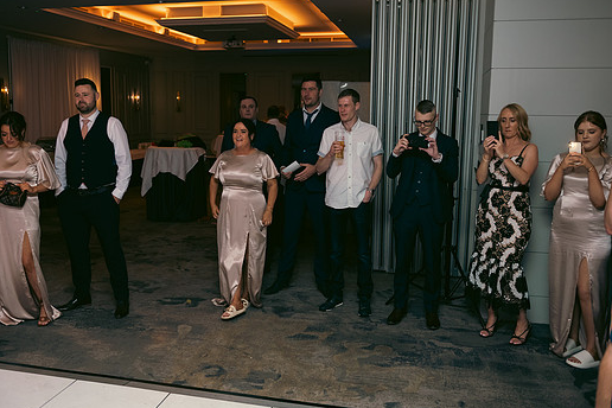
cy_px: 197
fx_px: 612
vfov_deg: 36.9
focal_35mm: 36
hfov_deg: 53.0
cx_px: 274
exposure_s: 1/160
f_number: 3.5
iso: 800
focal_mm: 32
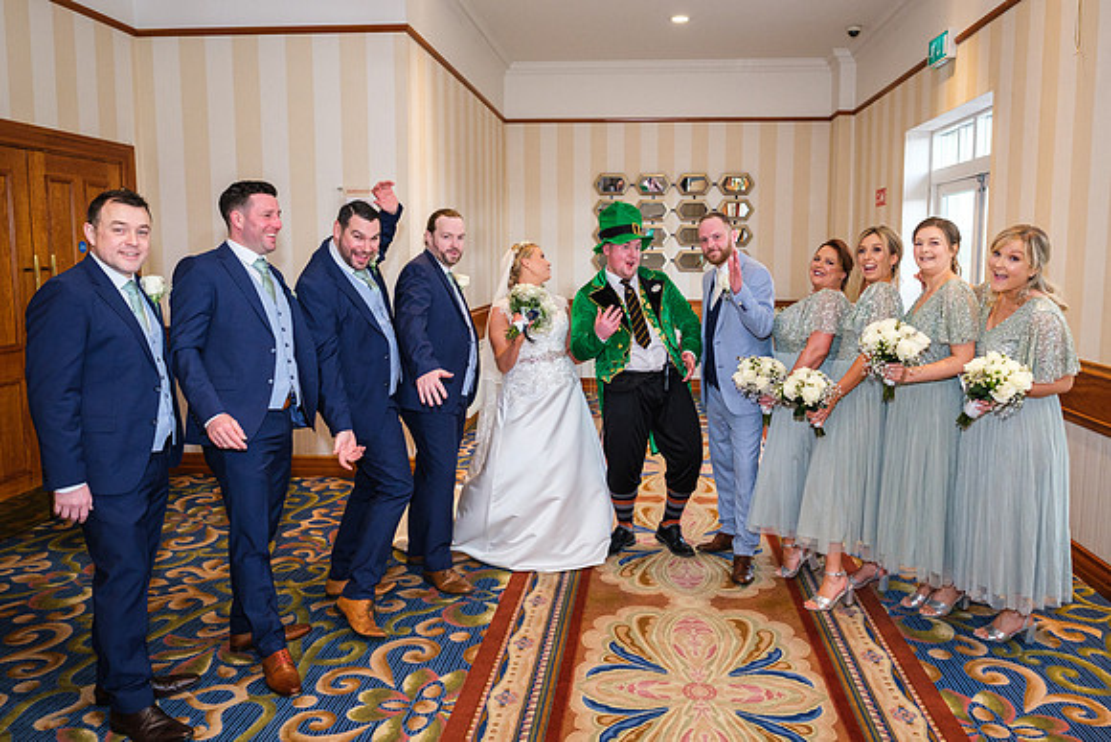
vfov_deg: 50.3
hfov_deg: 70.3
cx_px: 587
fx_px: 789
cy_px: 353
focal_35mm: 26
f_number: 3.6
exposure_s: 1/200
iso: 1600
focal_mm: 16
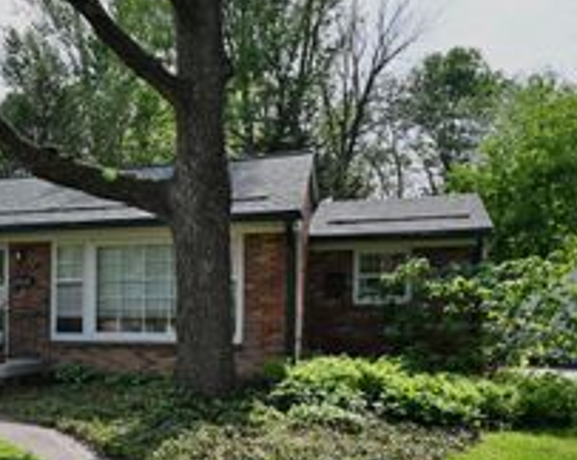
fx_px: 770
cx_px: 20
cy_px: 336
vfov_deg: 32.7
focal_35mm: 45
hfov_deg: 37.4
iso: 280
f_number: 6.3
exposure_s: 1/640
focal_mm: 19.5
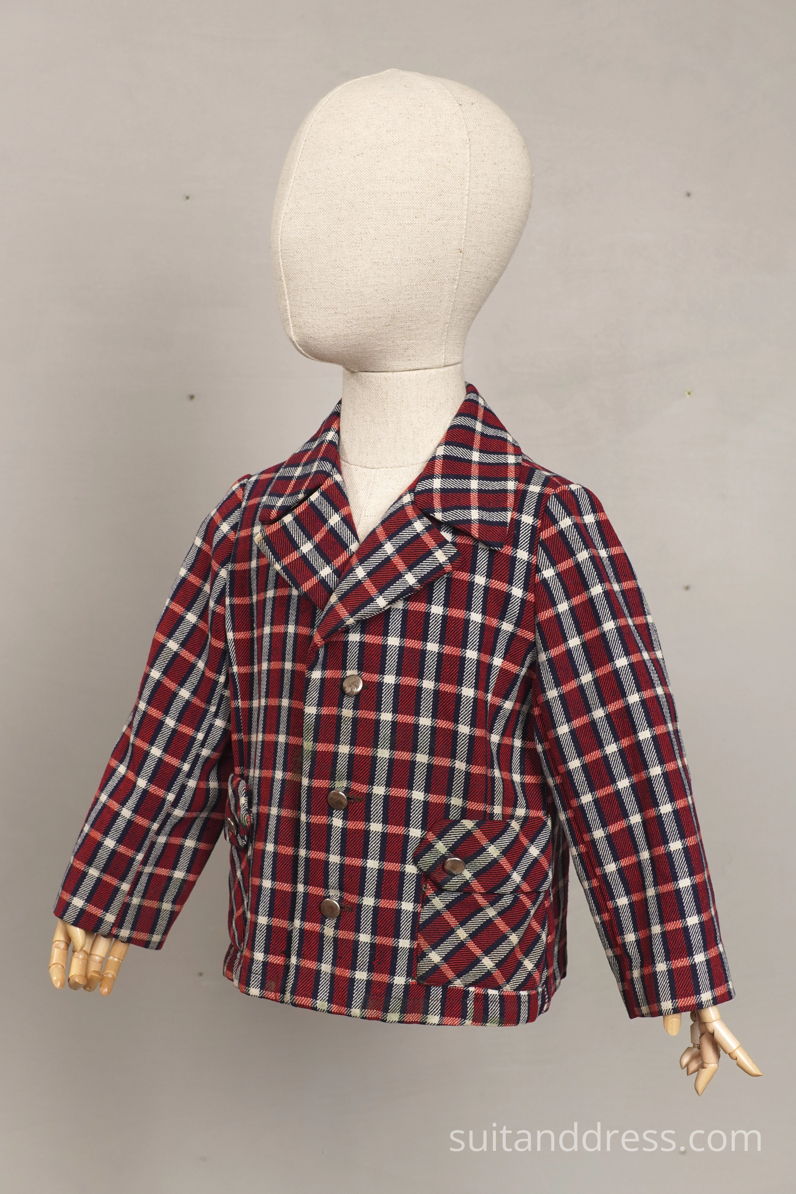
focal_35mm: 48
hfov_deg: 28.1
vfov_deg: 41.1
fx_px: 1592
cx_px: 398
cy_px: 597
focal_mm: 32
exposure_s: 1/50
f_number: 6.3
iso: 400
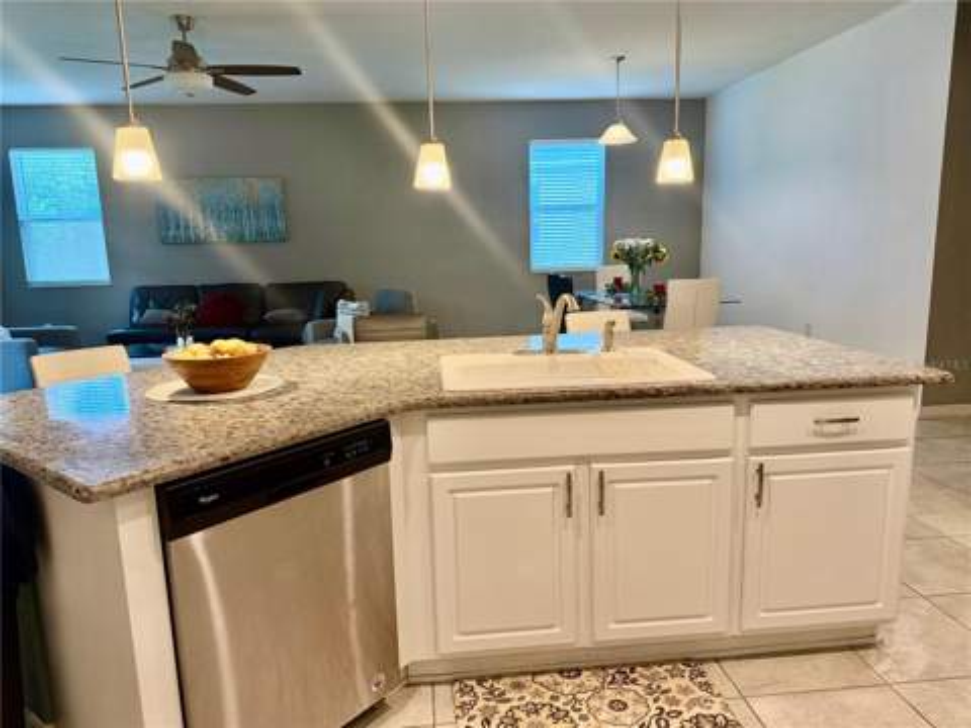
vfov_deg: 56.8
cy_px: 364
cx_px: 486
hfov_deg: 71.6
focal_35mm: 24
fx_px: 673
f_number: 1.78
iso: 320
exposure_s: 1/120
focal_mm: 6.76
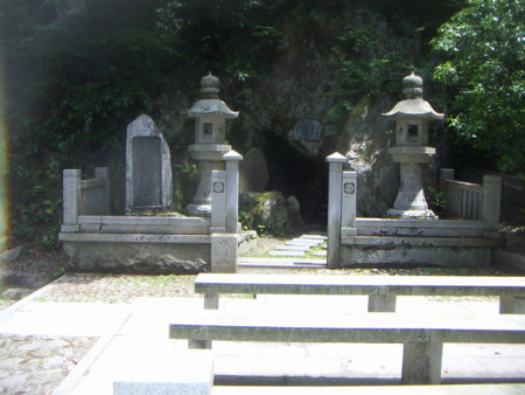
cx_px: 262
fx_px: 546
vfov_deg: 39.7
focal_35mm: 36
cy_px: 198
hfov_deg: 51.3
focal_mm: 4.7
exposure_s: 1/320
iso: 80
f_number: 2.8
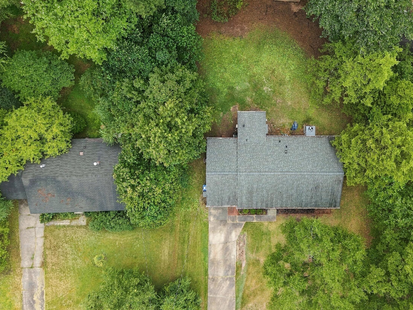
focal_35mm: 33
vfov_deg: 42.9
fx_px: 394
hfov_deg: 54.9
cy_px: 139
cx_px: 249
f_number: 1.8
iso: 100
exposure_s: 1/125
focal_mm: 8.7
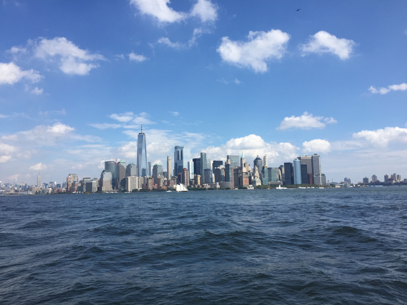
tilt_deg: +6.4
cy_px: 152
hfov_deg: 61.7
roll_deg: +0.6
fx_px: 341
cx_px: 204
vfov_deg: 48.2
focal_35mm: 29
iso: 32
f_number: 2.2
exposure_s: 1/2475
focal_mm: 4.15
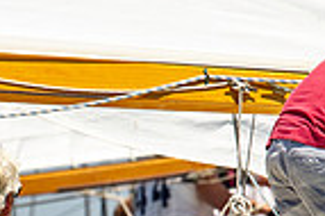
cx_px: -57
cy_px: 286
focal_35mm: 2434
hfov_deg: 0.8
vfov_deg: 0.6
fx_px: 21948
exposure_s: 1/2500
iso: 400
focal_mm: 600
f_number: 5.6
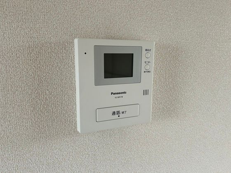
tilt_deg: -10.1
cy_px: 86
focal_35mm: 26
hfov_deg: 67.3
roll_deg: +0.1
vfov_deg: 53.1
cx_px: 116
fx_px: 174
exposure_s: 1/121
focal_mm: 5.7
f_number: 1.5
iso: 64
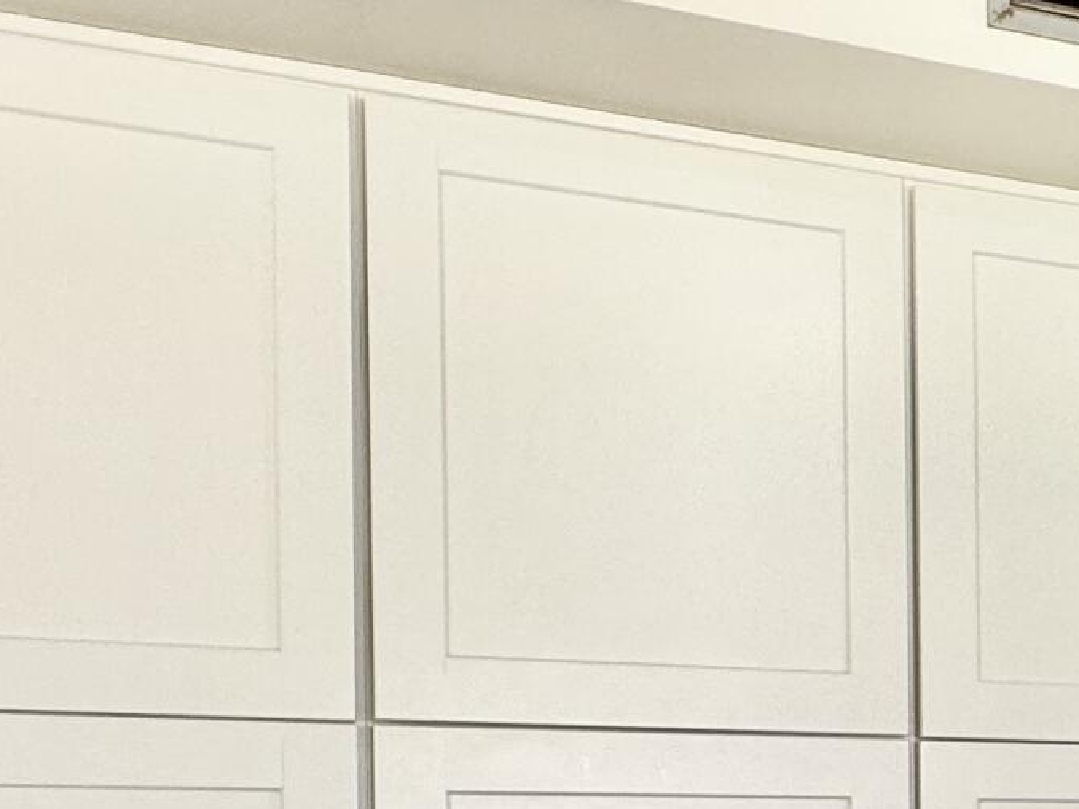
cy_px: 913
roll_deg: +0.2
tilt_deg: -1.3
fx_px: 1933
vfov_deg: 22.2
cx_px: 1323
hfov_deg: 27.2
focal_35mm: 62
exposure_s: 1/99
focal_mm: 2.22
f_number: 2.2
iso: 64
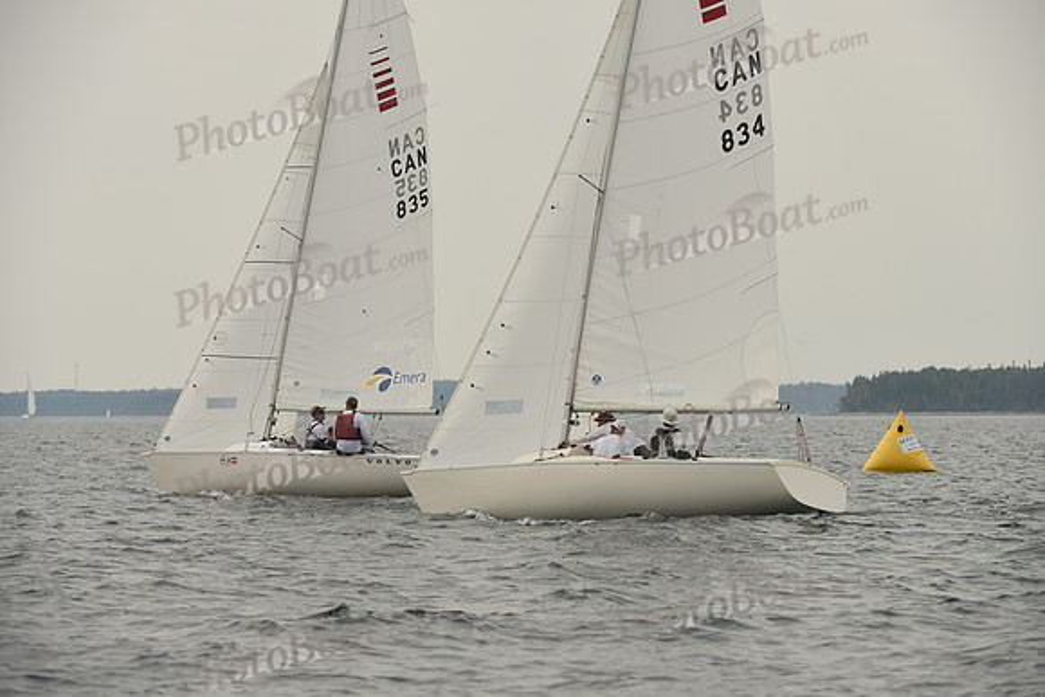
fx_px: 6968
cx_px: 522
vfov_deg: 5.7
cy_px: 348
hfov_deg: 8.6
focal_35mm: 240
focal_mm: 240
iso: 250
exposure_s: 1/1000
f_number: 7.1
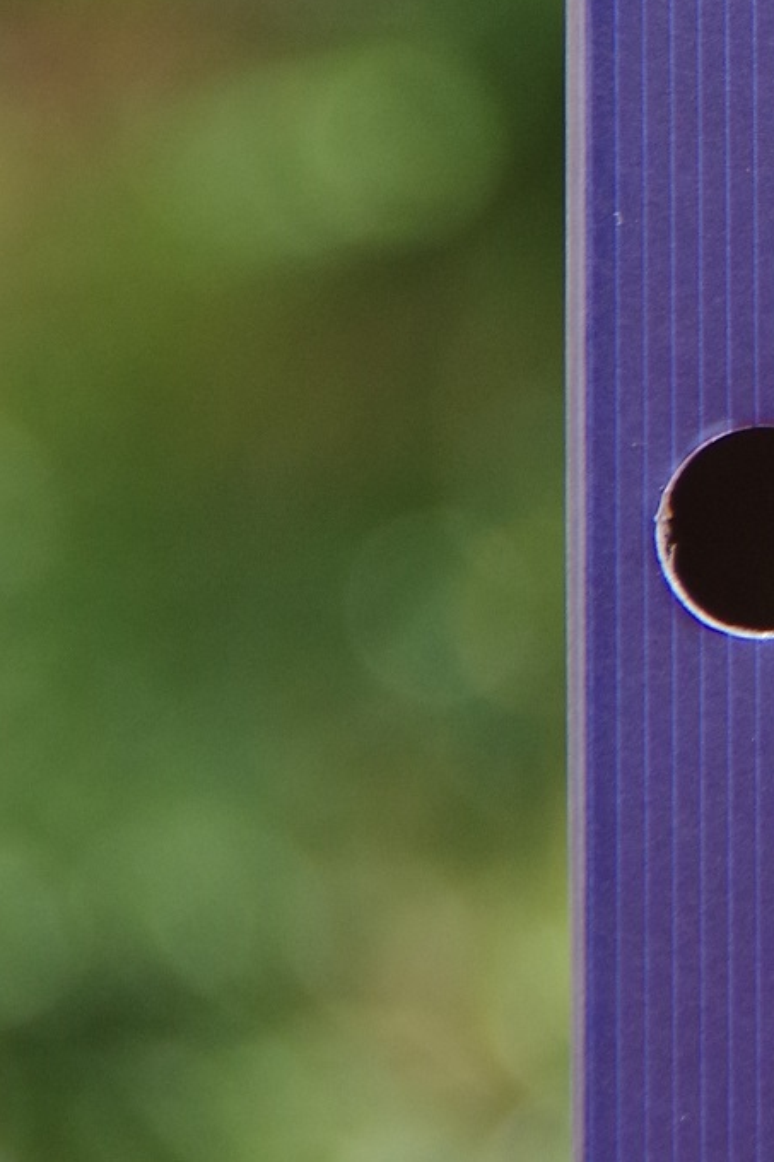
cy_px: -851
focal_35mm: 662
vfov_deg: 3.1
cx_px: 1676
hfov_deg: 2.1
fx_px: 21359
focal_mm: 100
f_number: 5.6
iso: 400
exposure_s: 1/250
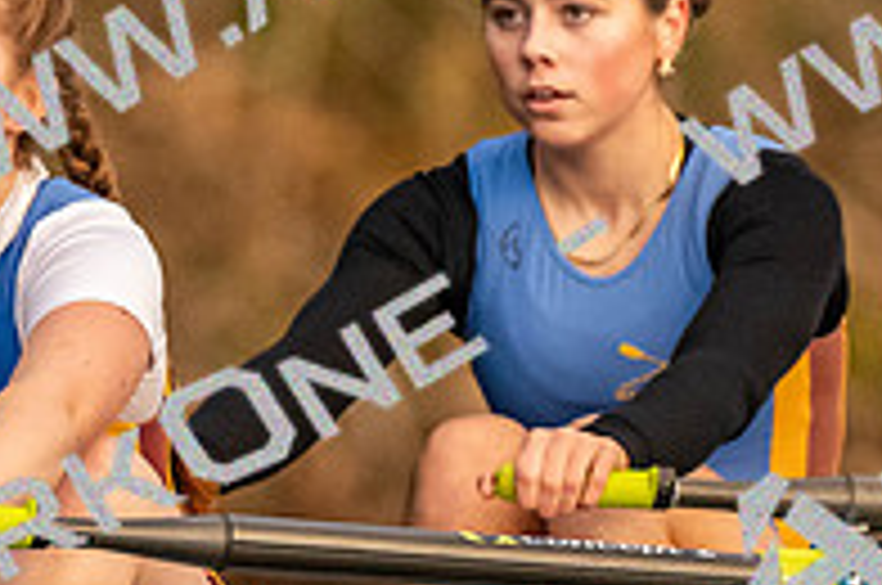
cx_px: 351
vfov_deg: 0.5
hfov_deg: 0.8
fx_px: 65136
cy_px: 261
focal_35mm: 2663
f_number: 4
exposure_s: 1/2500
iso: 3200
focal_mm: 600
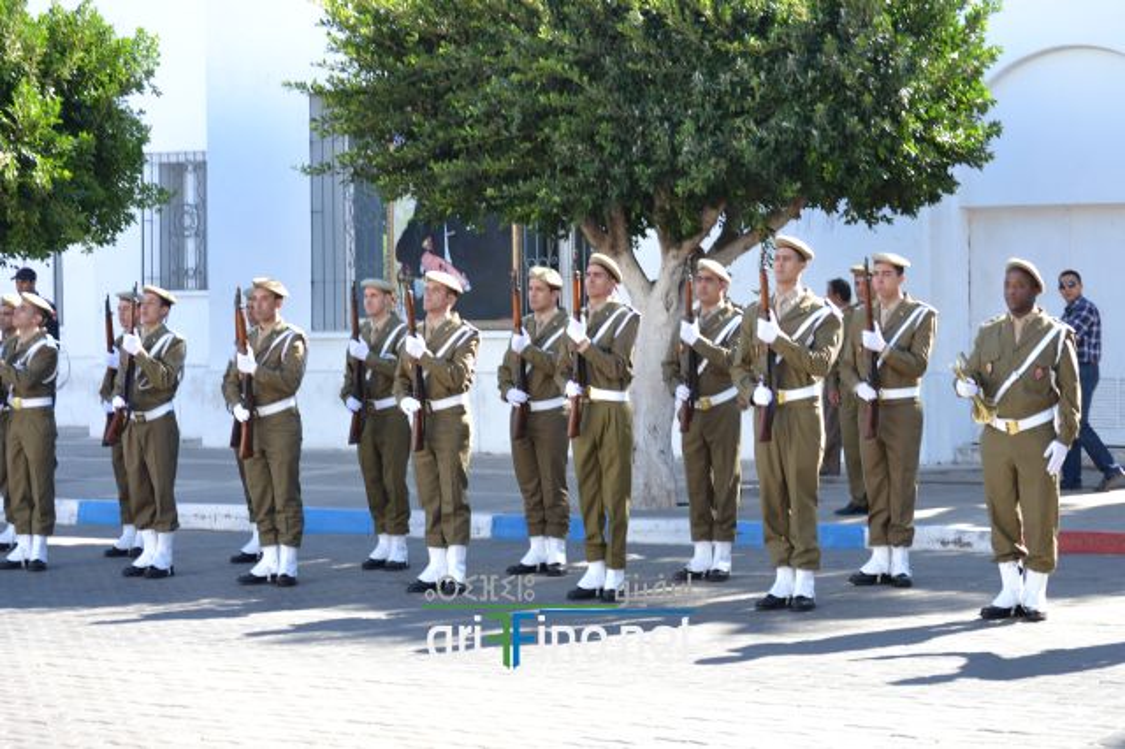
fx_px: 2577
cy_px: 374
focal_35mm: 82
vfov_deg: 16.5
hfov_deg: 24.6
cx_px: 562
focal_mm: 55
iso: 125
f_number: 5.6
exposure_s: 1/125
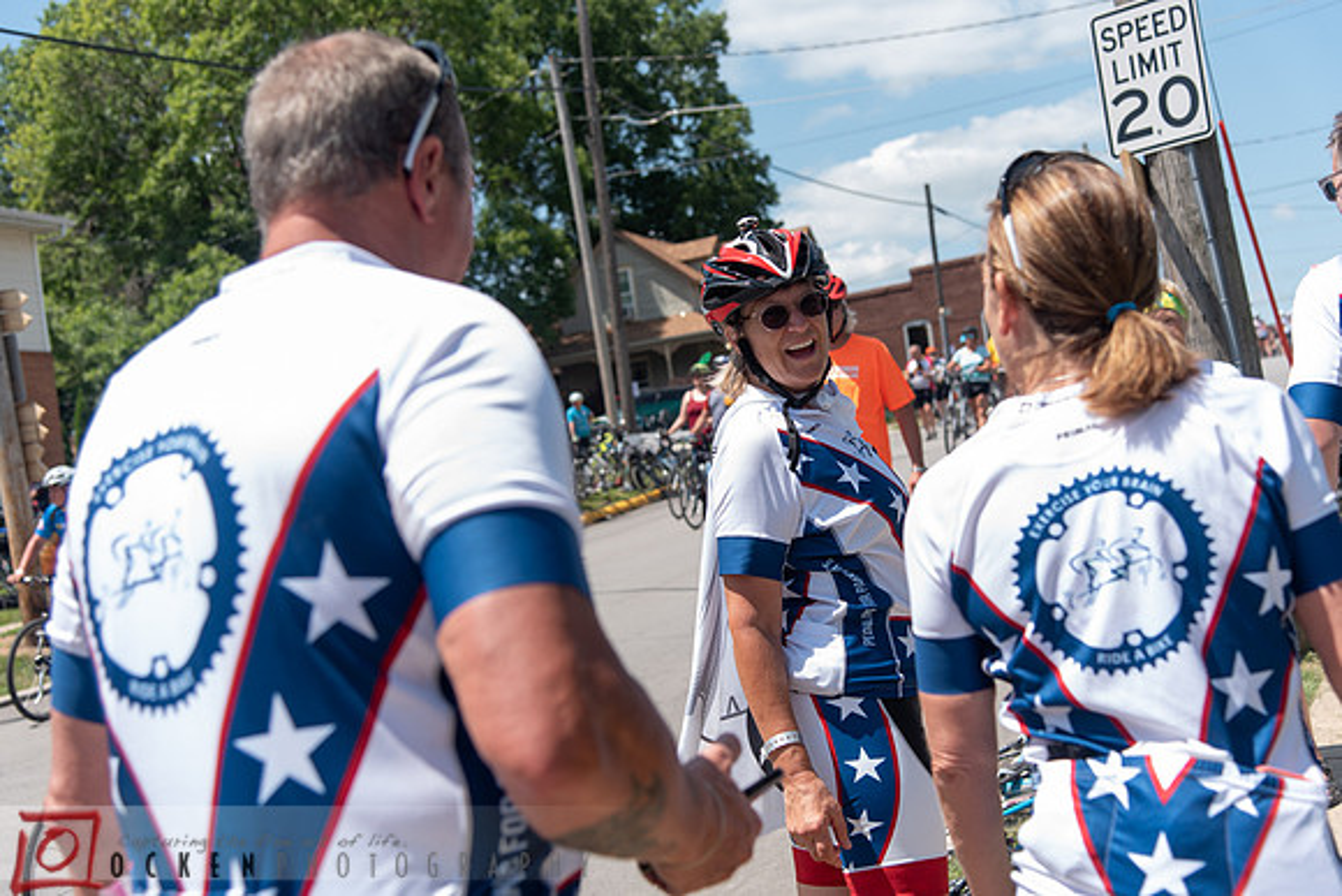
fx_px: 1864
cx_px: 671
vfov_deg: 27.0
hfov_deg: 39.6
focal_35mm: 50
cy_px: 448
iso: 200
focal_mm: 50
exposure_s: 1/640
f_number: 4.5
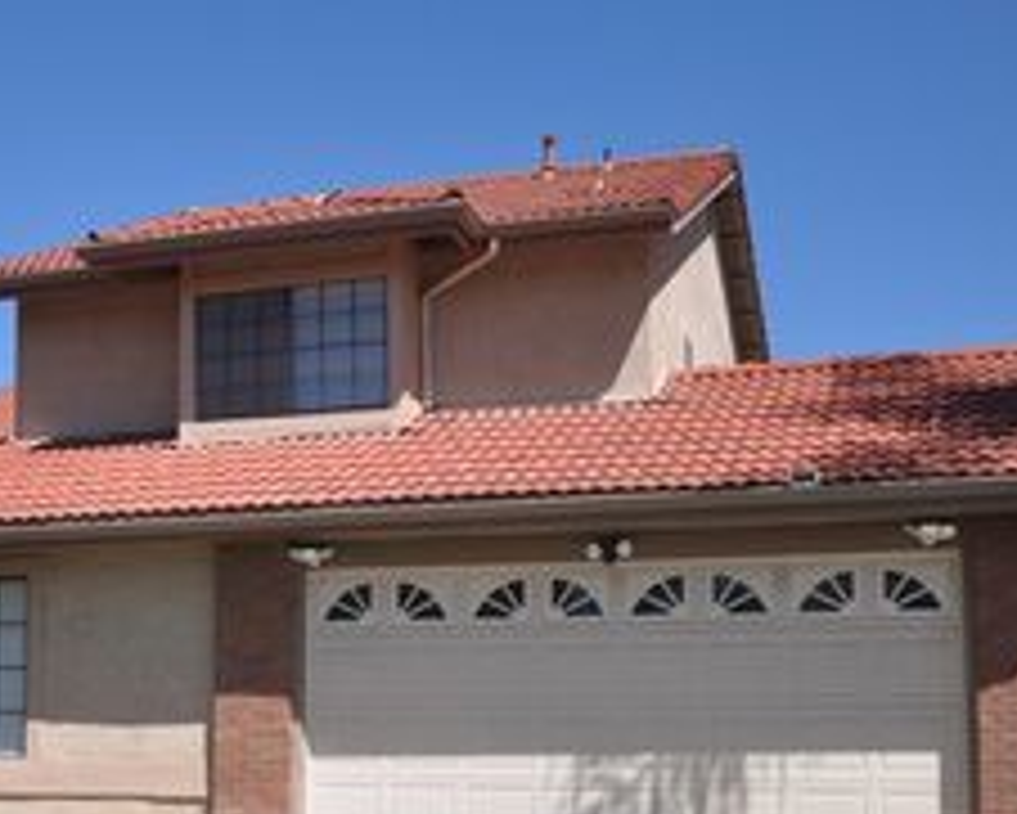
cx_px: 216
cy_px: 594
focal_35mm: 56
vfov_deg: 26.9
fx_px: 1686
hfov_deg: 32.7
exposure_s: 1/2500
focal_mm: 18
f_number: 3.5
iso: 200
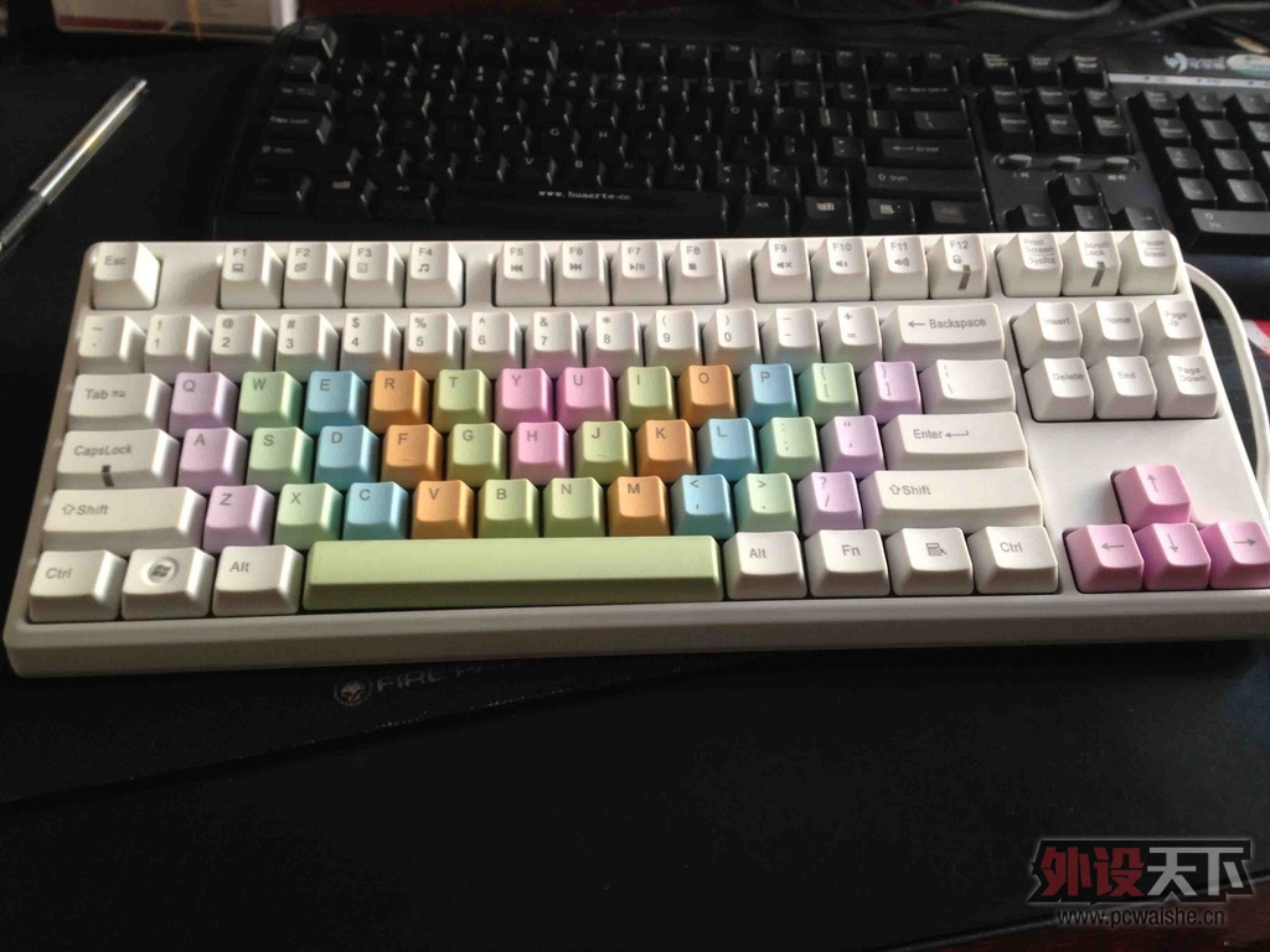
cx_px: 635
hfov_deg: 55.4
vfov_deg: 42.9
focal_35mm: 33
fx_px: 1211
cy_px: 476
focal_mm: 4.13
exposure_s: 1/20
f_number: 2.4
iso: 64
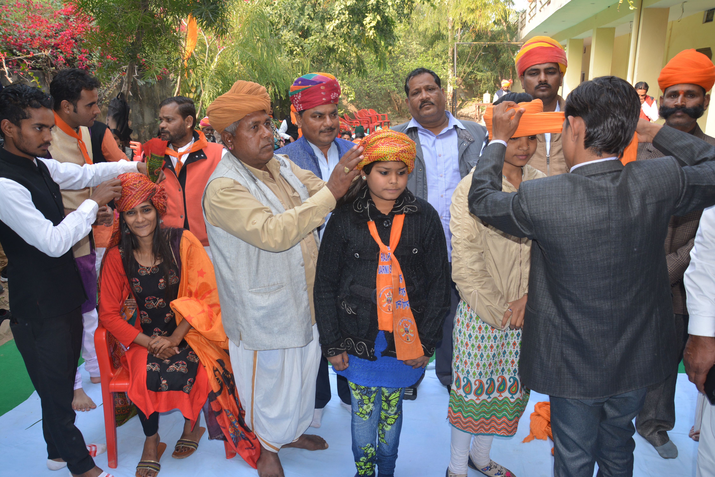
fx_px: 536
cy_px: 238
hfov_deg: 67.4
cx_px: 358
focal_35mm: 27
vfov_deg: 48.0
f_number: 6.3
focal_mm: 18
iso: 400
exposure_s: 1/125
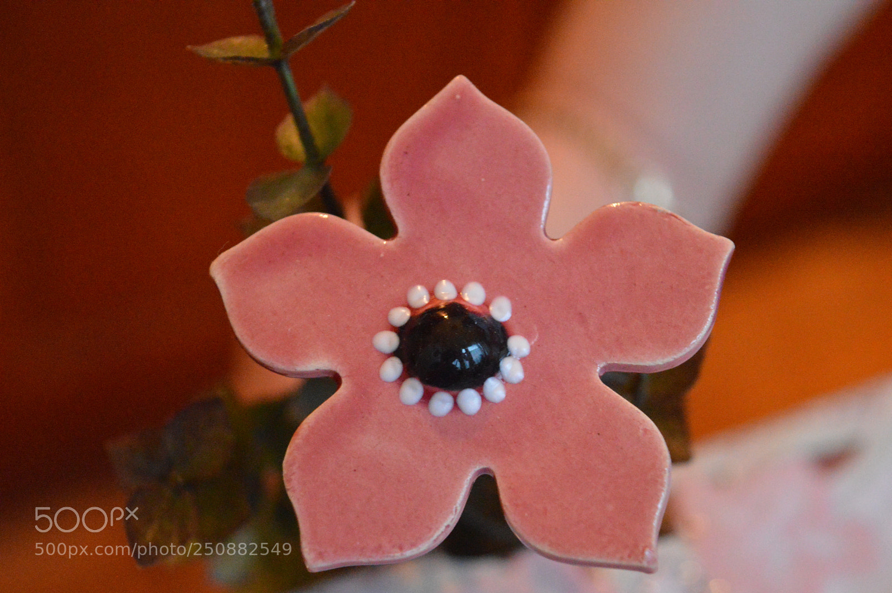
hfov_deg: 24.6
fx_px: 2042
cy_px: 296
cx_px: 446
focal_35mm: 82
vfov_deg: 16.5
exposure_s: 1/50
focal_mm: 55
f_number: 5.6
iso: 6400
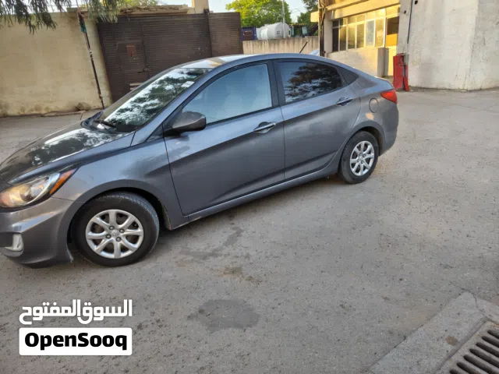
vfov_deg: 58.9
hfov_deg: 73.9
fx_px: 332
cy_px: 187
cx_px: 250
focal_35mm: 23
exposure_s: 1/100
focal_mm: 6.07
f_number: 1.7
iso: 100
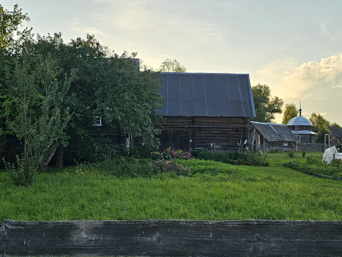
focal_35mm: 51
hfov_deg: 37.3
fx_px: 504
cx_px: 204
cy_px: 110
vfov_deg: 28.5
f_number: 1.7
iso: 10
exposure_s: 1/291
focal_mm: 6.3
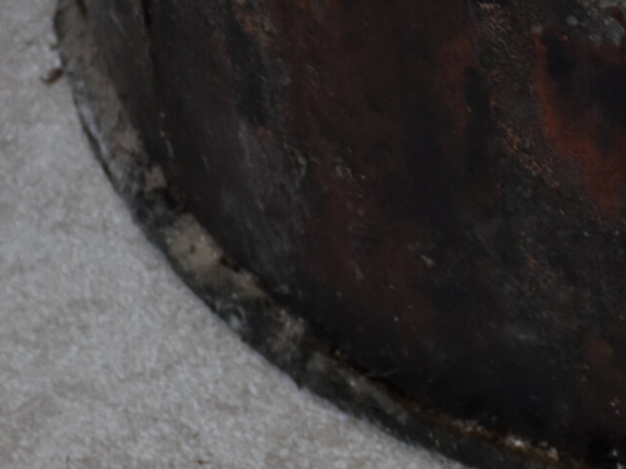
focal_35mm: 384
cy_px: 582
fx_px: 6943
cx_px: 904
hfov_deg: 5.1
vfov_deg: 3.9
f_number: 5
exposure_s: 1/60
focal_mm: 66
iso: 800
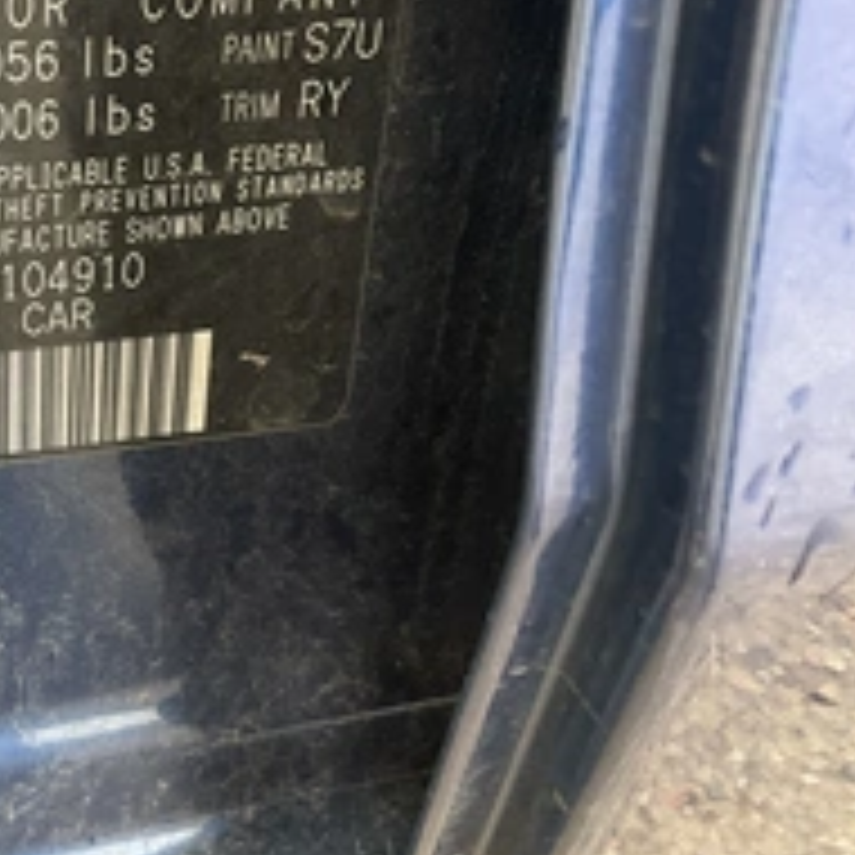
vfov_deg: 31.5
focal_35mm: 54
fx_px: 1509
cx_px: 14
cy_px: 342
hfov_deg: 29.7
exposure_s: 1/122
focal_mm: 3
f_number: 1.8
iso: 64
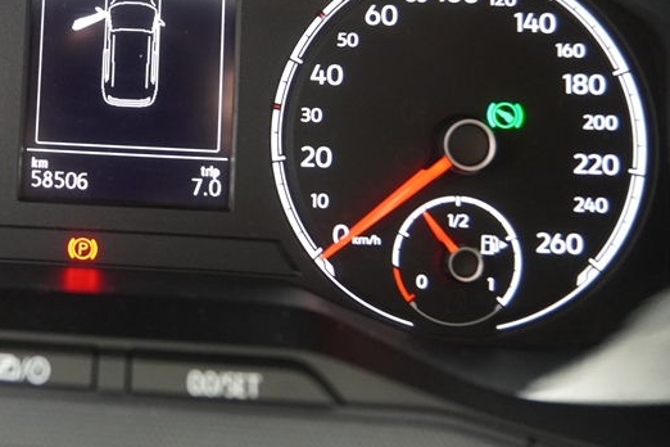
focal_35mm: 50
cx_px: 54
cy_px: 31
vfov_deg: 26.0
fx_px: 930
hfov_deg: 36.8
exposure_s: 1/160
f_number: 2.8
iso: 1600
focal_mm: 17
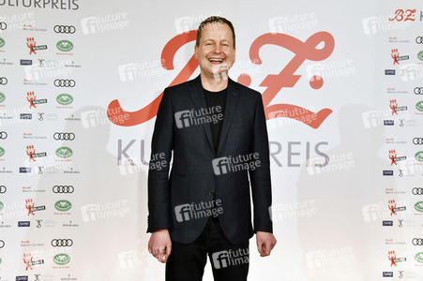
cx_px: 212
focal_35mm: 40
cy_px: 140
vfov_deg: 33.4
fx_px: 470
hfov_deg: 48.5
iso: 3200
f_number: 6.3
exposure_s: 1/125
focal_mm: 40
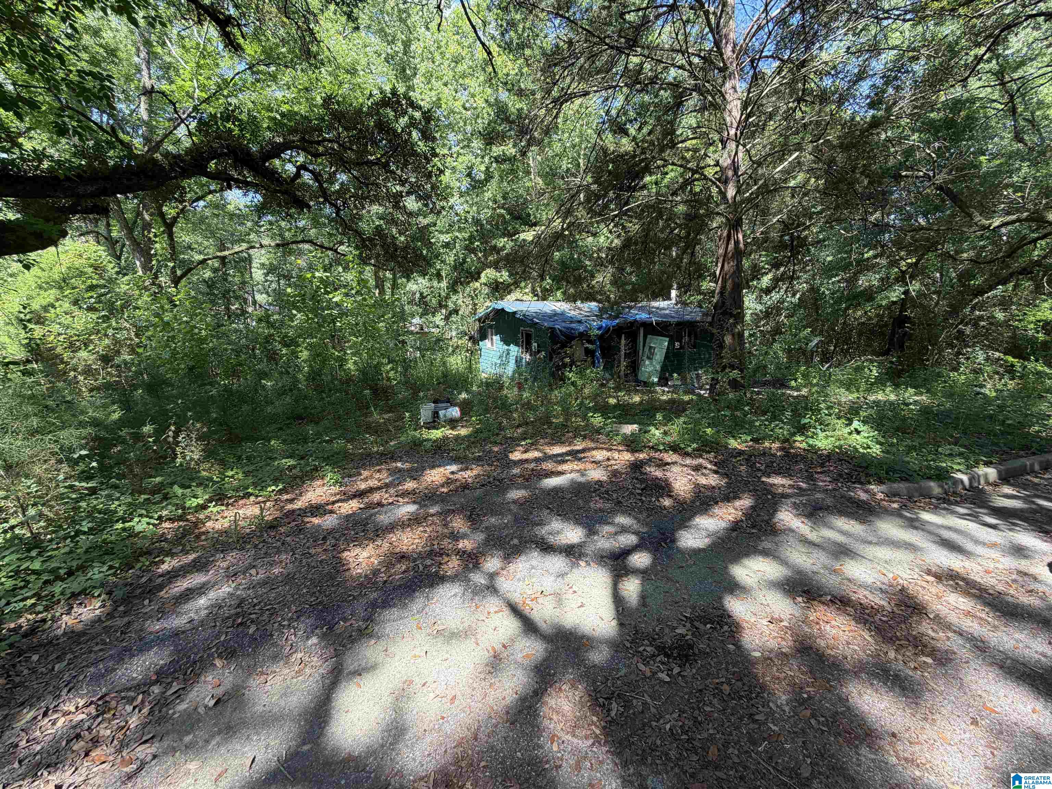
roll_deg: +1.3
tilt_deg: -8.7
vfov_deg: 85.7
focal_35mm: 14
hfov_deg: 102.1
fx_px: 425
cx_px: 526
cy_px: 394
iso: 50
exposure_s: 1/121
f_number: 2.2
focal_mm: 2.22
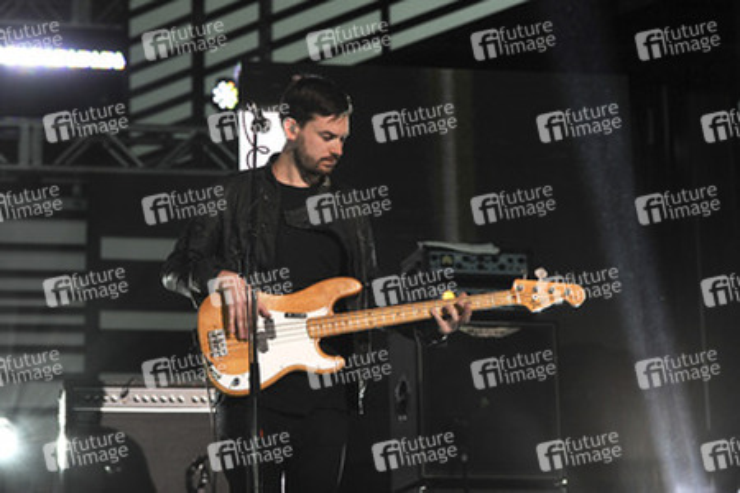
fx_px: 1953
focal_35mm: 95
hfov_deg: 21.5
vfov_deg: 14.4
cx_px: 370
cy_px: 246
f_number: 2.8
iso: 1250
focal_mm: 95
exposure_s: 1/400
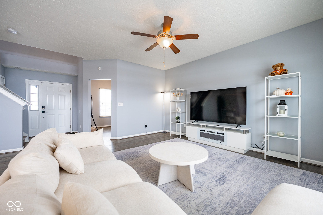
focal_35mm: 14
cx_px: 162
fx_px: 126
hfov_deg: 104.3
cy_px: 108
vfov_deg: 81.2
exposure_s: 1/25
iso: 100
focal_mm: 14
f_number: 5
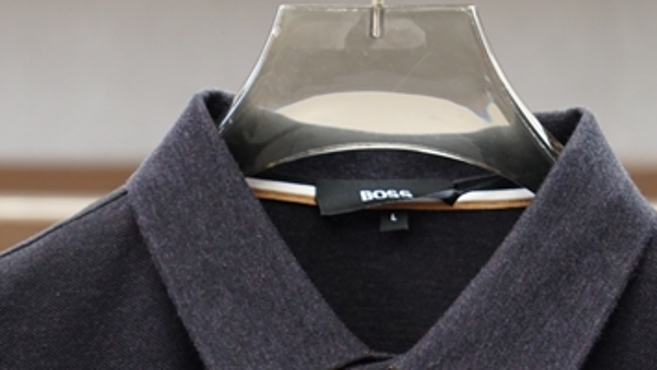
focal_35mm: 258
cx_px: 357
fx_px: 4496
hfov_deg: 8.4
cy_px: 533
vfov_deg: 4.7
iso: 400
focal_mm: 54
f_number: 3.5
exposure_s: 1/125
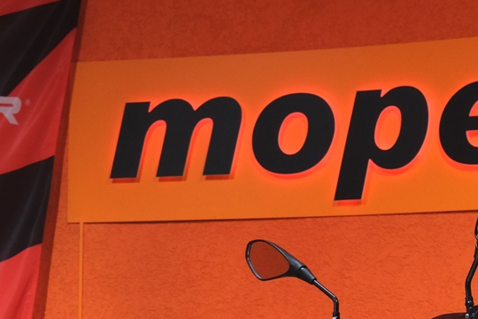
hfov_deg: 13.6
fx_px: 2005
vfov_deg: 8.9
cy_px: 453
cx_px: 226
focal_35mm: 151
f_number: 4
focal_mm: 34.2
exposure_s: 1/100
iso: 1250
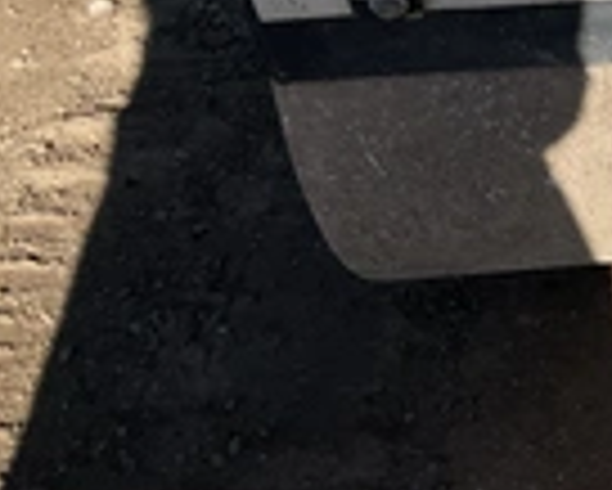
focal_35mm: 83
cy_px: 45
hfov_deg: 20.2
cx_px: 878
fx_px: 1504
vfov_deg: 18.2
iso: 25
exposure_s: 1/1451
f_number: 1.8
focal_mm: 3
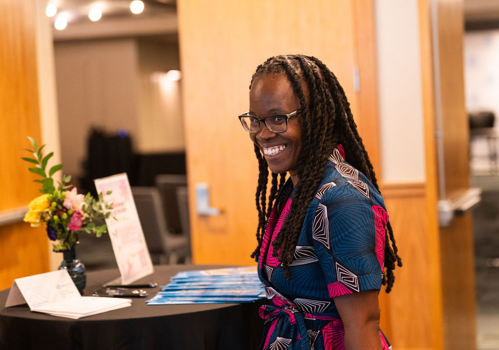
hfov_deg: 25.1
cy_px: 158
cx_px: 287
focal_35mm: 79
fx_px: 1117
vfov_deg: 17.8
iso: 1000
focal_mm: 70
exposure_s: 1/80
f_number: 2.8
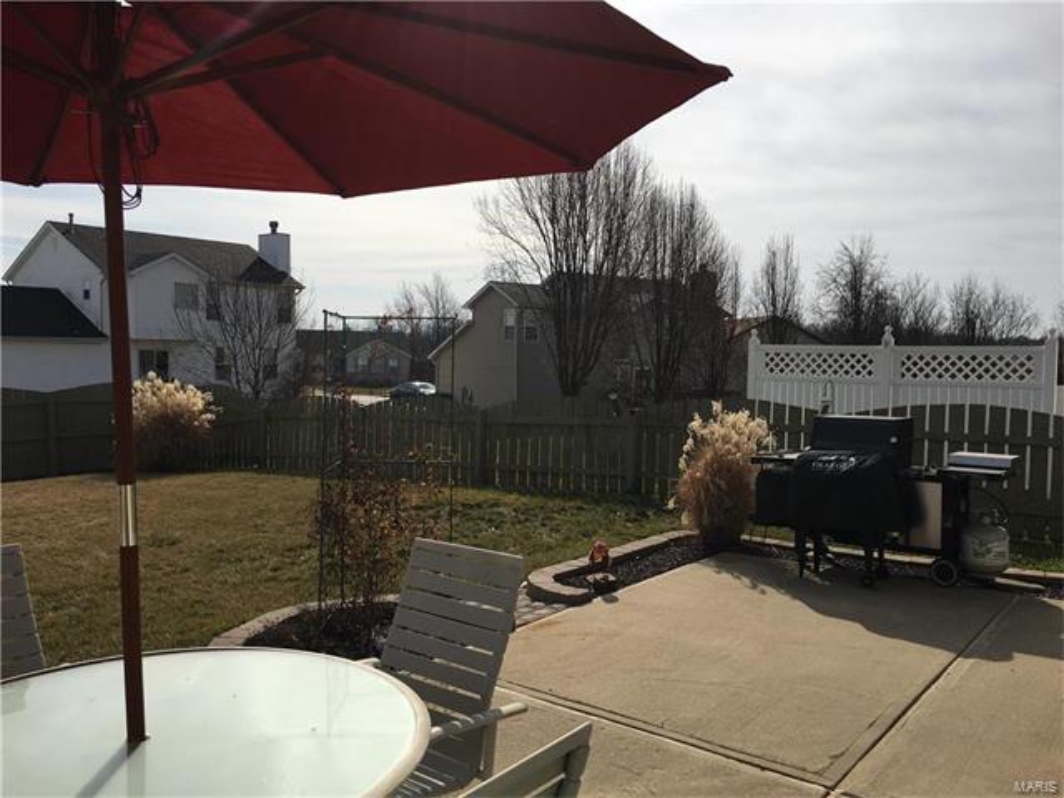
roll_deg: -0.8
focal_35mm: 29
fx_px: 891
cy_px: 399
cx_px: 532
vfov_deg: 48.2
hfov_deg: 61.7
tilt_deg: -3.4
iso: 25
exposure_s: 1/4049
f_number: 2.2
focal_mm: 4.15
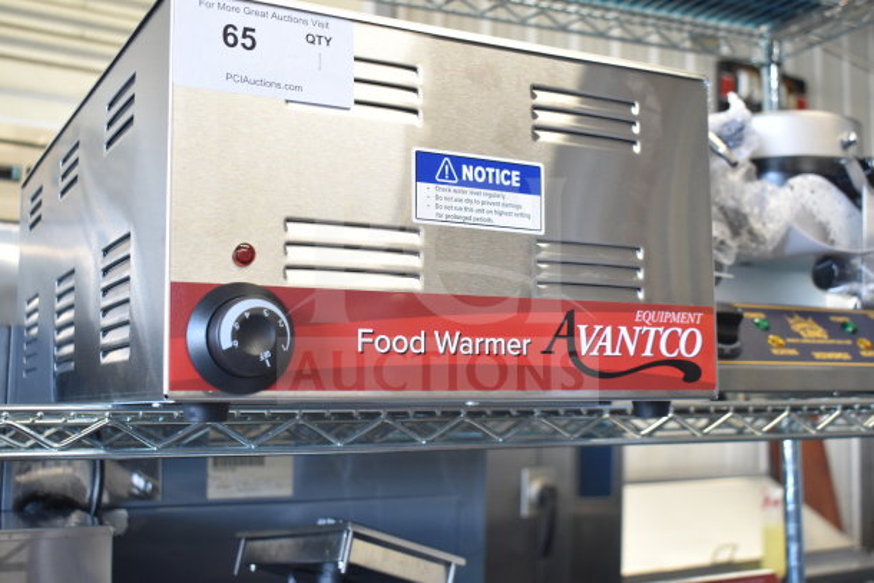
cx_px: 437
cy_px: 292
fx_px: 1093
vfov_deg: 29.9
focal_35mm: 45
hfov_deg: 43.6
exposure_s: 1/50
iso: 900
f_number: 4.2
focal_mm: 30
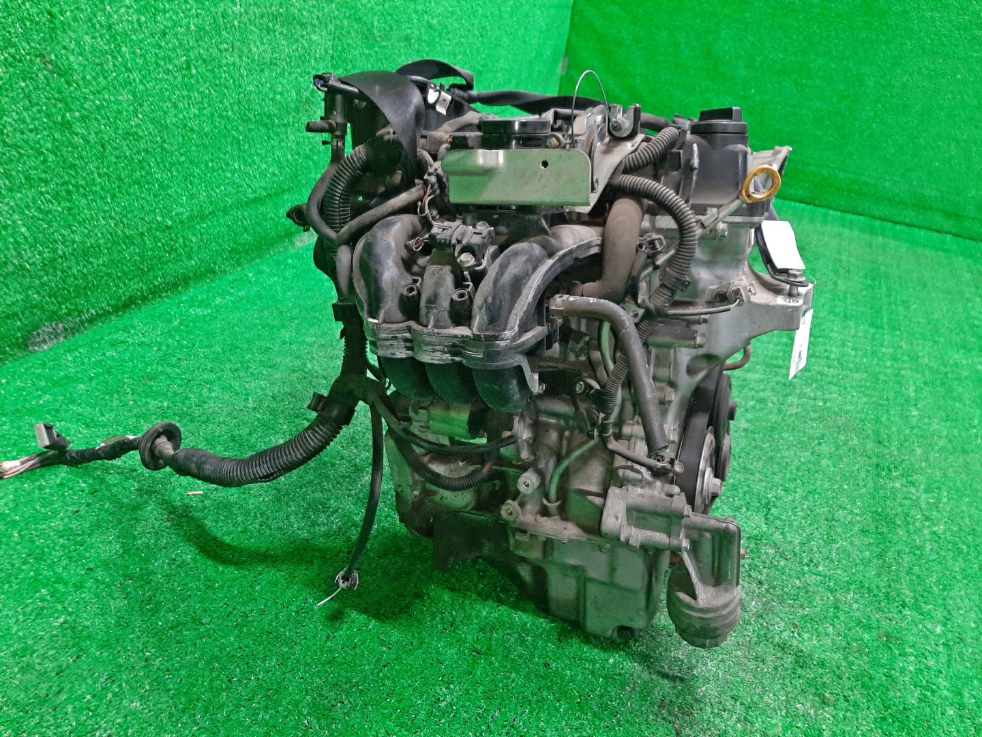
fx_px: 738
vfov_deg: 53.1
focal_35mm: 26
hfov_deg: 67.3
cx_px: 491
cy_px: 368
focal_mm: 3.93
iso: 231
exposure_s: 1/50
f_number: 1.7
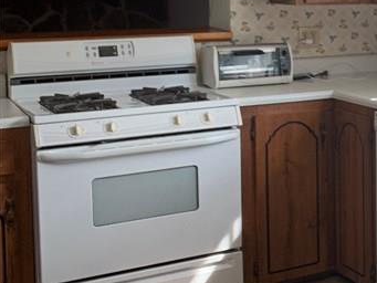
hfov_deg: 21.2
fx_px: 850
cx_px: 564
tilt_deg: -2.9
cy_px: 43
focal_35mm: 78
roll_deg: -0.4
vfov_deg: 18.7
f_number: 1.8
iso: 25
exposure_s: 1/182
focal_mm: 4.25
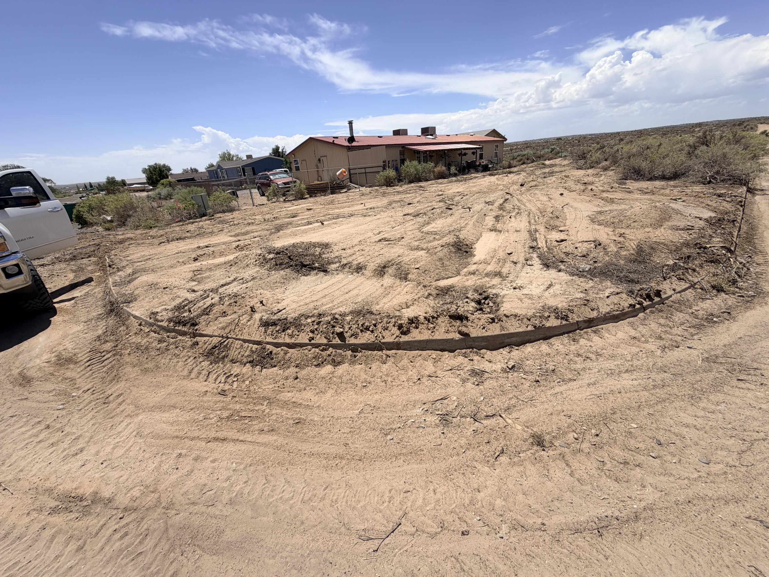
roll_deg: +6.1
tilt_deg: -19.6
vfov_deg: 85.7
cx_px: 384
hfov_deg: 102.1
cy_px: 288
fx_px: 311
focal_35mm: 14
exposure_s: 1/1399
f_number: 2.2
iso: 20
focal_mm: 2.22
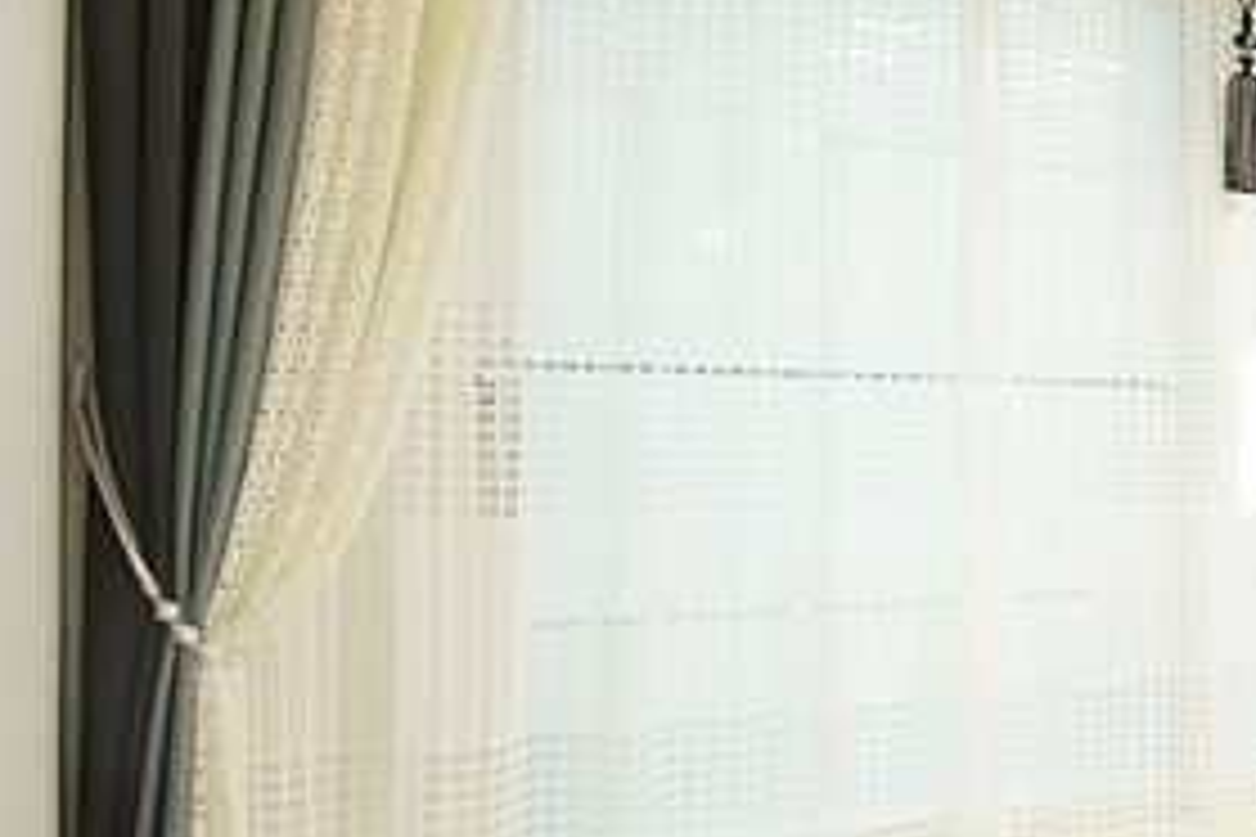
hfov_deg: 30.4
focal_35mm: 43
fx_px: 1500
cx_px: 1792
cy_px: 382
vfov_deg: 31.2
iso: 800
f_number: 5
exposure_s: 1/100
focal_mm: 10
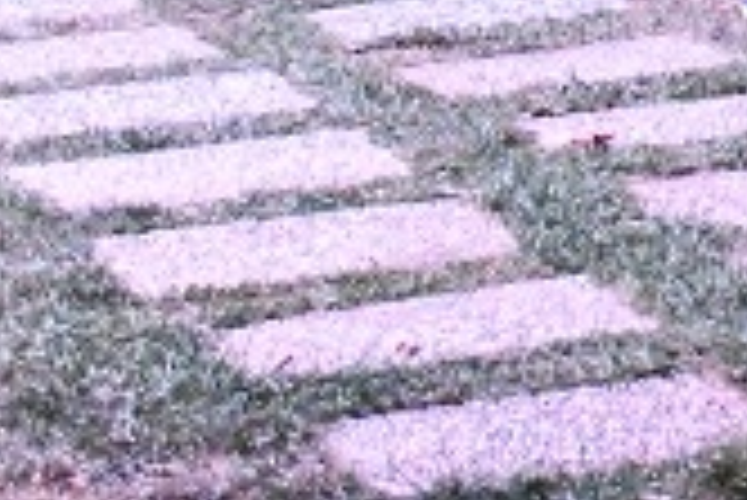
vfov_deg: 6.6
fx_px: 4070
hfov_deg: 9.5
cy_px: -750
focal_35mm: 196
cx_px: 1658
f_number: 3.8
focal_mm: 26
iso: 12800
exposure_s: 1/50
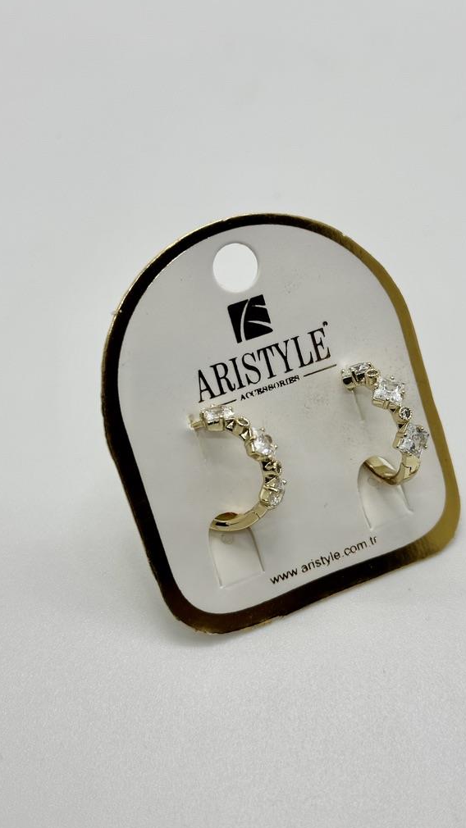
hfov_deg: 22.6
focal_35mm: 53
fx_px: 1164
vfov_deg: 39.2
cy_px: 413
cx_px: 265
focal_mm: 6.86
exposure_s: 1/231
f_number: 1.78
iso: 50
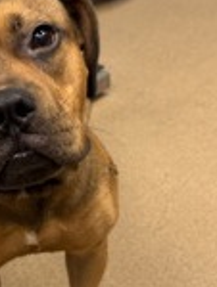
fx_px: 558
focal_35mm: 67
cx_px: 47
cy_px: 214
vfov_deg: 28.5
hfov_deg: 21.7
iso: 125
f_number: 1.78
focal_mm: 6.76
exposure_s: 1/62
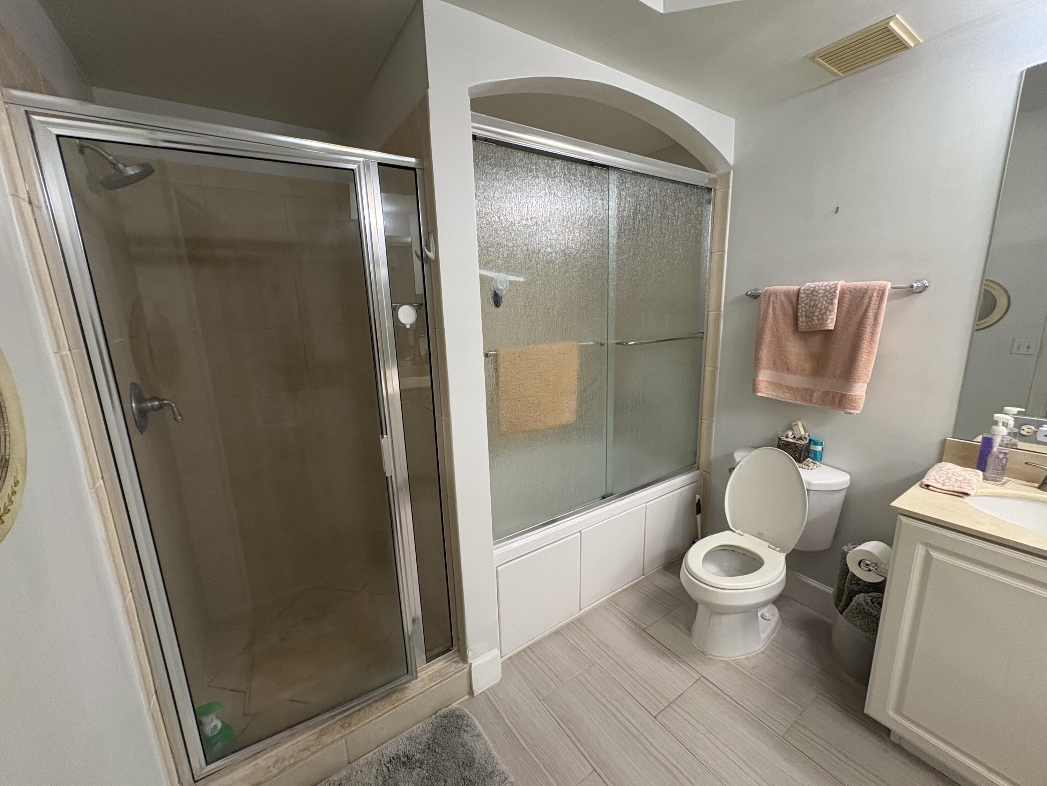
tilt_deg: -11.1
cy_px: 393
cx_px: 524
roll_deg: +2.7
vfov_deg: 85.7
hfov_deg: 102.1
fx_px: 423
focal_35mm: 14
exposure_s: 1/60
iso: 250
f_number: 2.2
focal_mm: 2.22
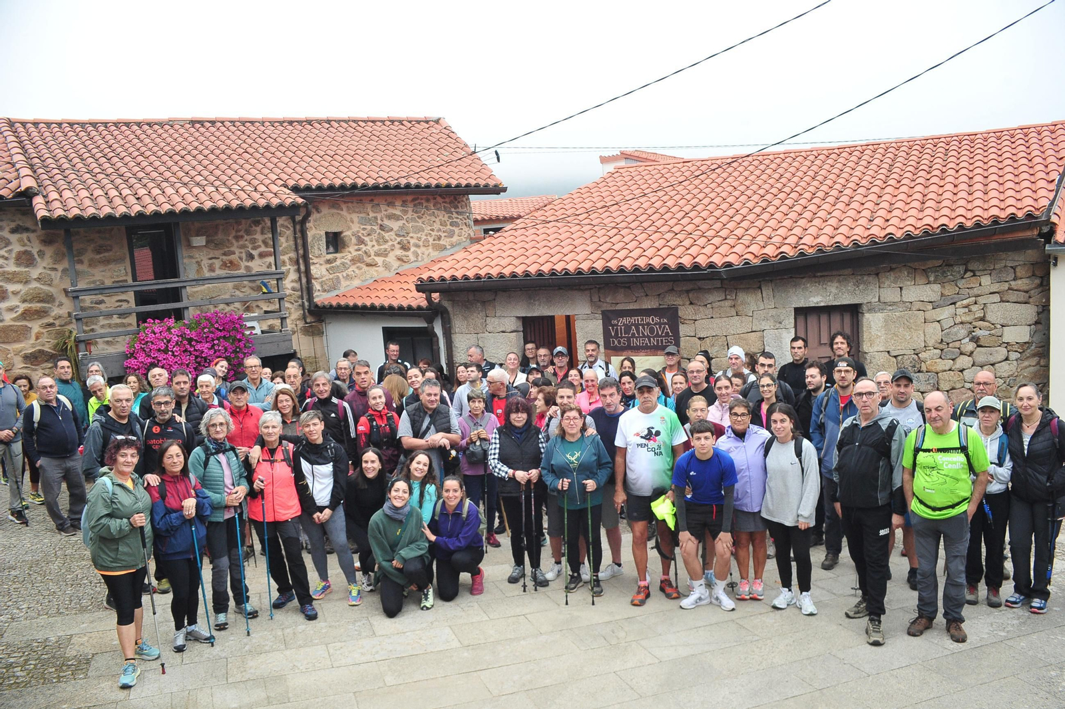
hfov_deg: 65.5
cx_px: 532
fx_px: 828
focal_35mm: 28
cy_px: 354
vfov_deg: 46.4
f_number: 5.6
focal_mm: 28
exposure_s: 1/125
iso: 2500
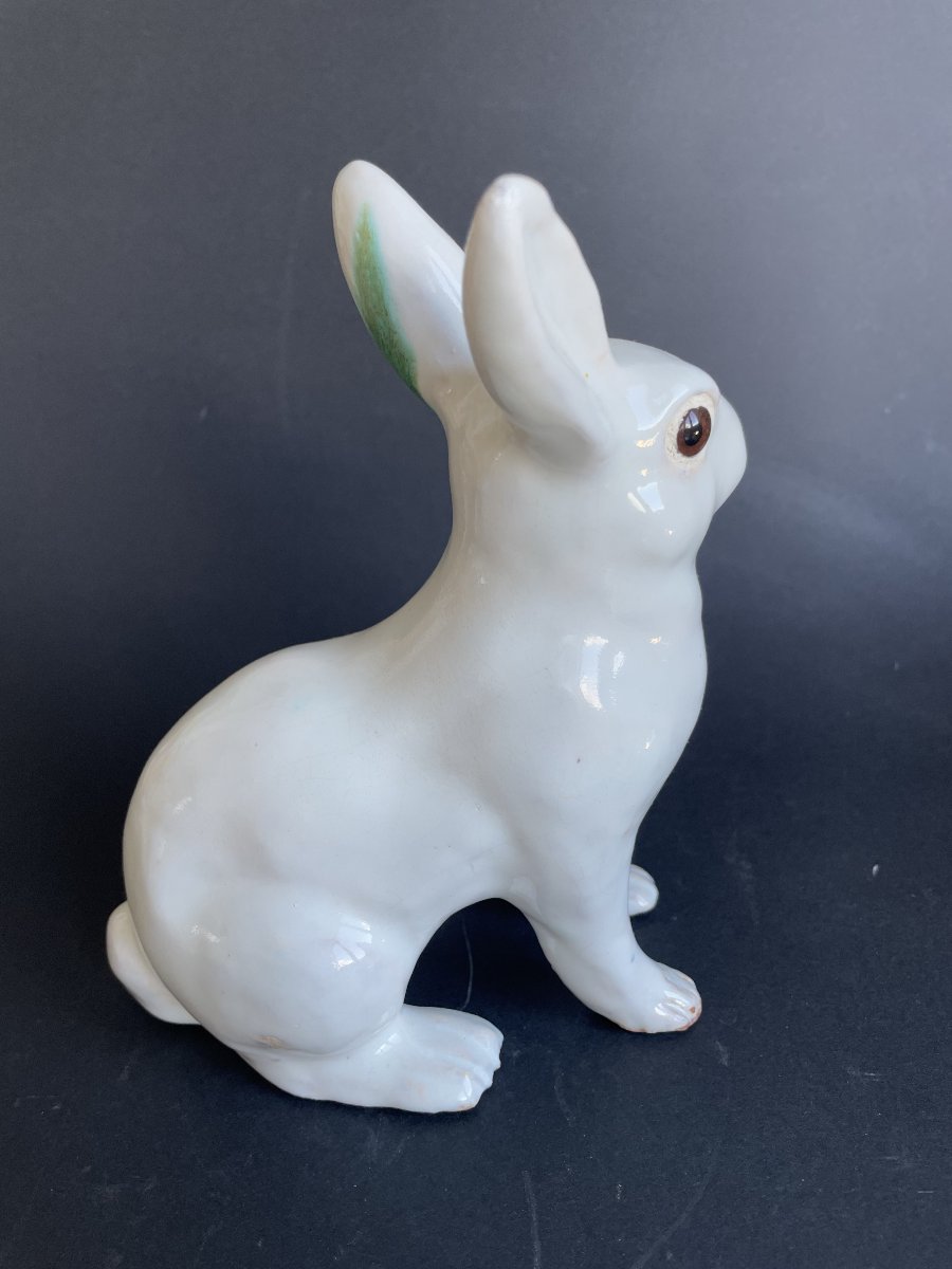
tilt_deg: -25.2
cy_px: 634
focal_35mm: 26
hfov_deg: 53.1
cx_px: 476
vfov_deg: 67.3
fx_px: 953
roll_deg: +4.5
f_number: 1.6
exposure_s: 1/121
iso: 100
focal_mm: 4.2
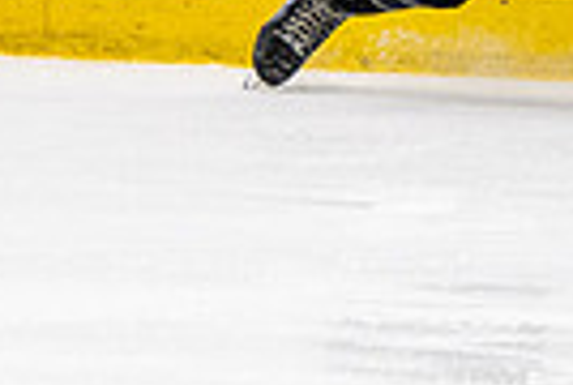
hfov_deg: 2.1
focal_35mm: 979
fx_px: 15617
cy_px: -306
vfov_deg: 1.4
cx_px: 572
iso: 1600
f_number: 2.8
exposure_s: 1/640
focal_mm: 135
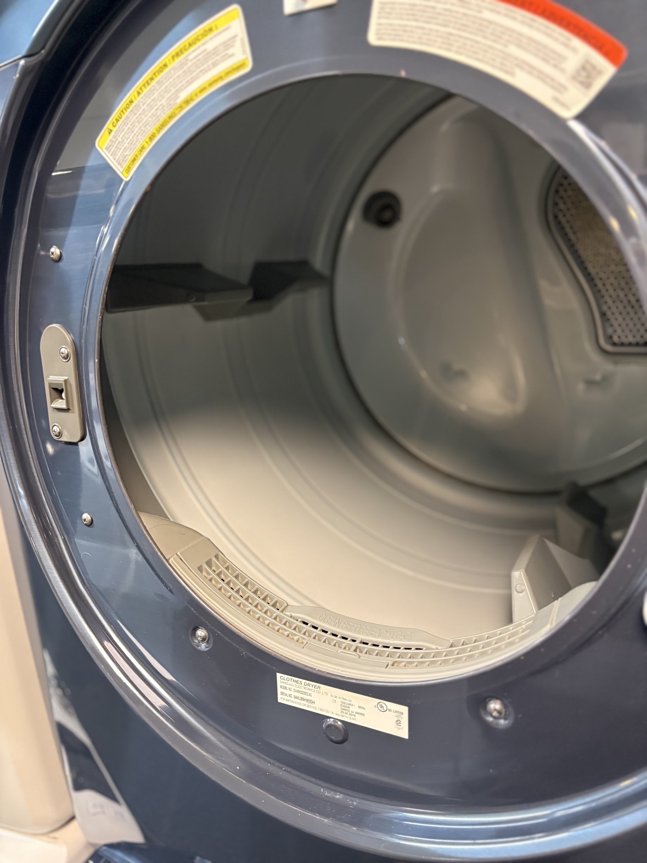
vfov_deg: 67.3
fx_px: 648
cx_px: 324
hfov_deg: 53.1
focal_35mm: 26
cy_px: 432
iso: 400
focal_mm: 5.96
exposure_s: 1/60
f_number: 1.6
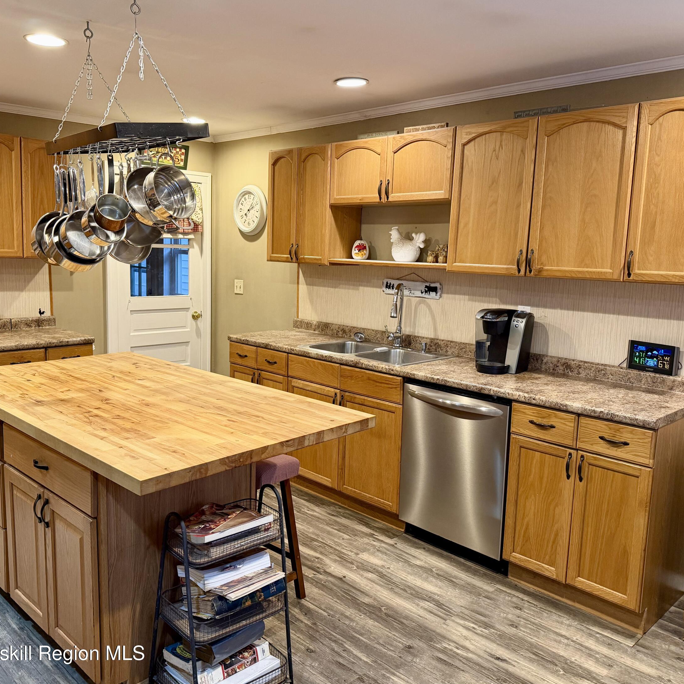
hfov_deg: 55.5
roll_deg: -1.4
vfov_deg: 55.6
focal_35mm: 29
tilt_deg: -7.9
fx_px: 648
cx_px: 305
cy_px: 335
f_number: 1.78
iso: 320
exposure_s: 1/60
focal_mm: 6.76
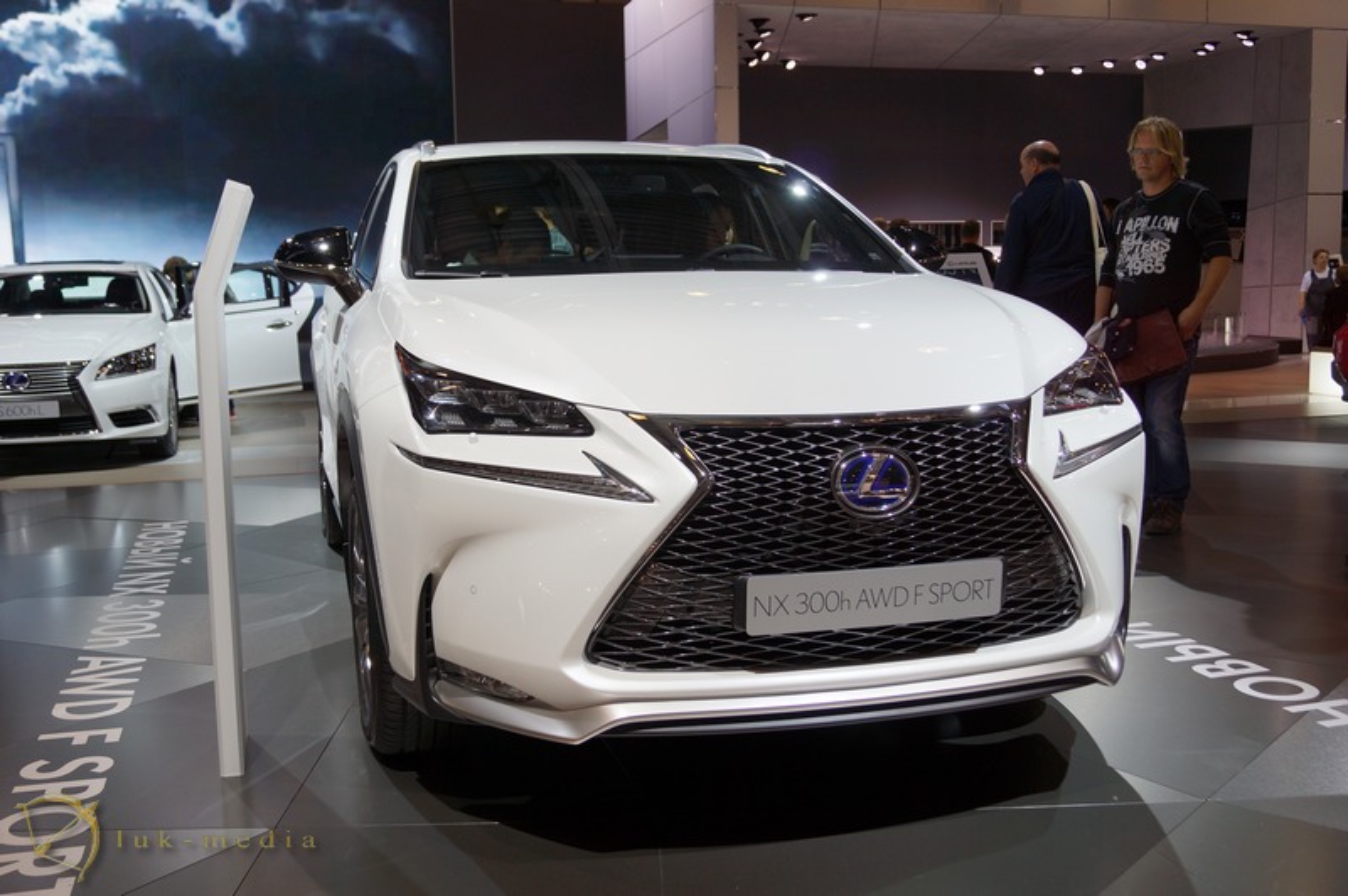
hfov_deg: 53.2
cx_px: 674
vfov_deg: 36.8
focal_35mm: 36
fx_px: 1347
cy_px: 448
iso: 100
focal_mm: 24
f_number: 4.5
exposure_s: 1/80
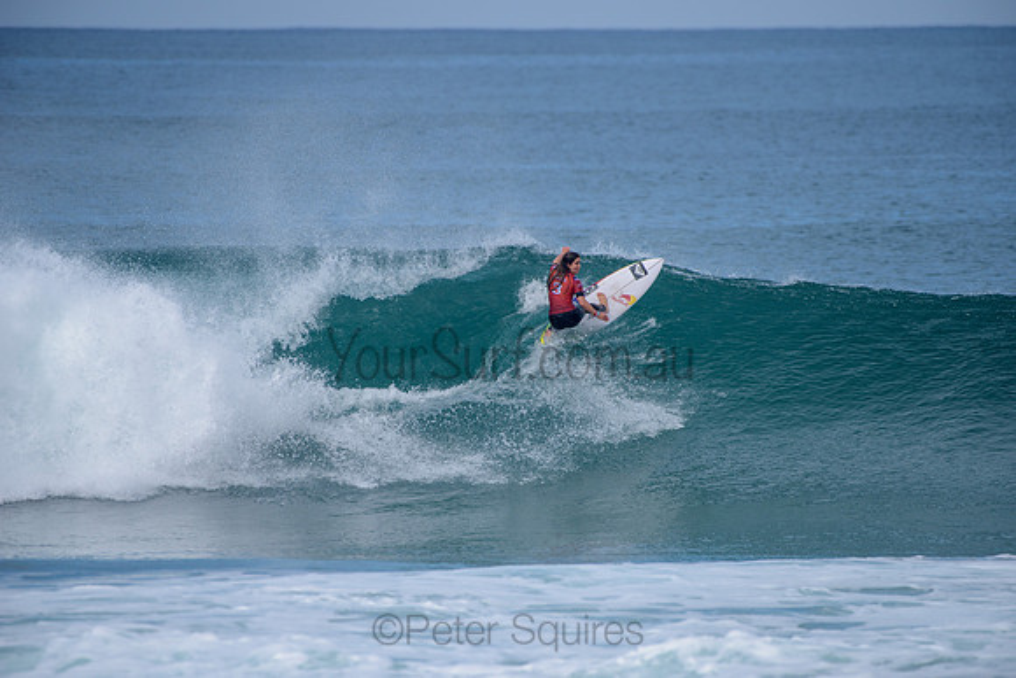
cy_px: 339
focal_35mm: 500
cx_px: 508
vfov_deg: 2.8
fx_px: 14114
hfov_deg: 4.1
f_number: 6.3
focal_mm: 500
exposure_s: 1/2500
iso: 250
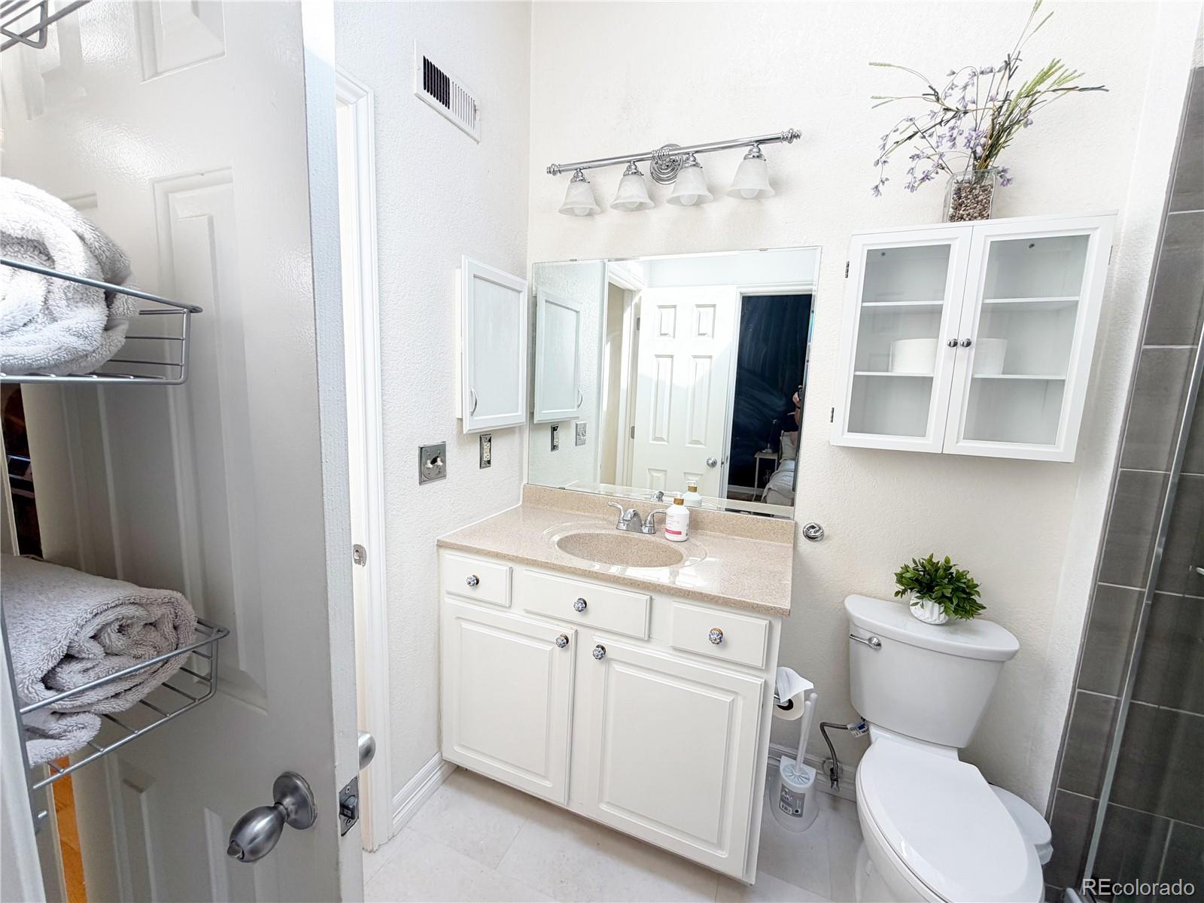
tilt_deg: -8.0
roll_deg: -1.9
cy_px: 452
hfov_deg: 102.1
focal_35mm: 14
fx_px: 487
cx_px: 602
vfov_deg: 85.7
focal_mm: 2.22
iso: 40
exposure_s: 1/162
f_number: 2.2
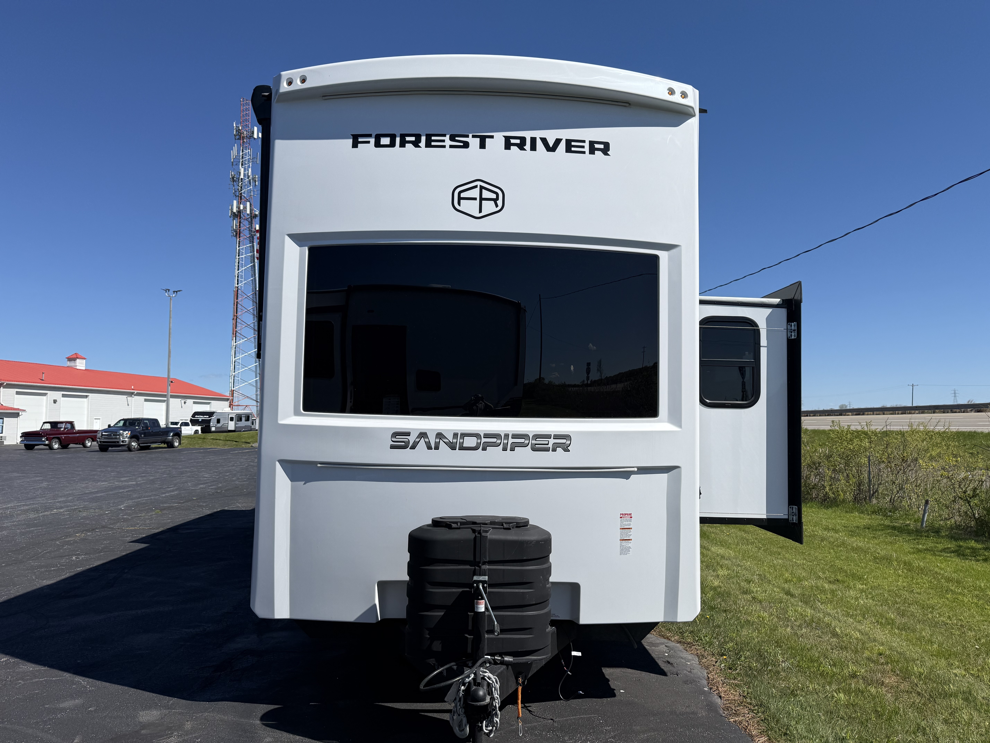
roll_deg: +0.8
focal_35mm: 24
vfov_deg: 56.8
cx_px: 495
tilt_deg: +3.7
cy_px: 372
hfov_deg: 71.6
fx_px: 686
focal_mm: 6.76
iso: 80
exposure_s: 1/8130
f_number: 1.78
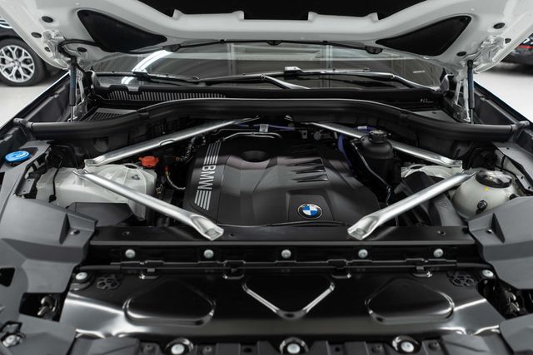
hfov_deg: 65.5
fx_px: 415
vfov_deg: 46.4
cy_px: 178
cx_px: 266
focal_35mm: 28
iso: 400
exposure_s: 1/40
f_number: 3.2
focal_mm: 28
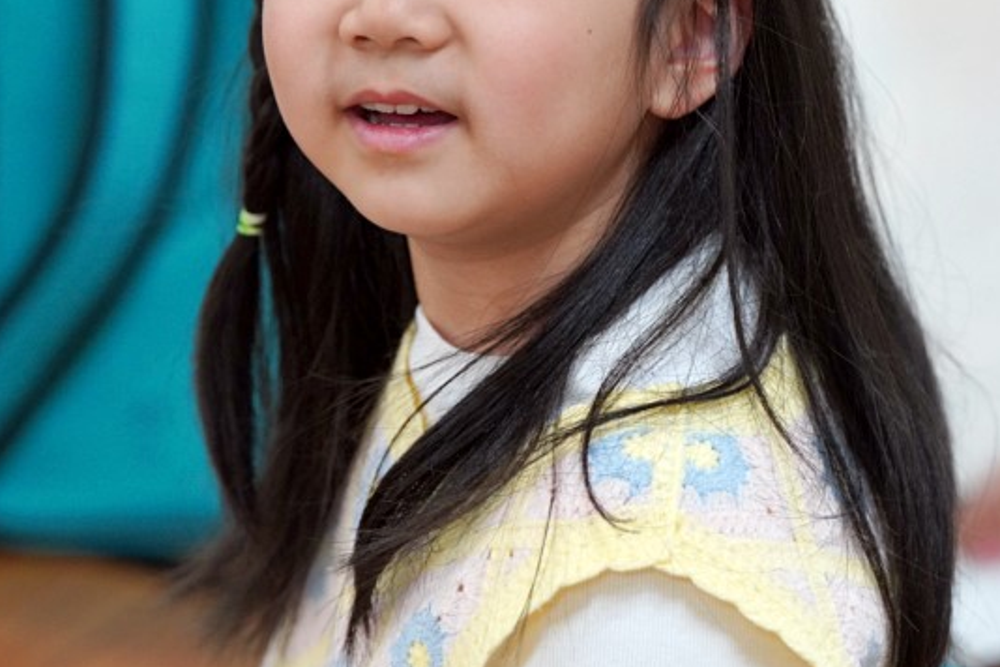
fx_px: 7583
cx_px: 521
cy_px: 159
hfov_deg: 7.5
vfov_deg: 5.0
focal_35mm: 273
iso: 2500
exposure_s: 1/200
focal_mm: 162
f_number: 4
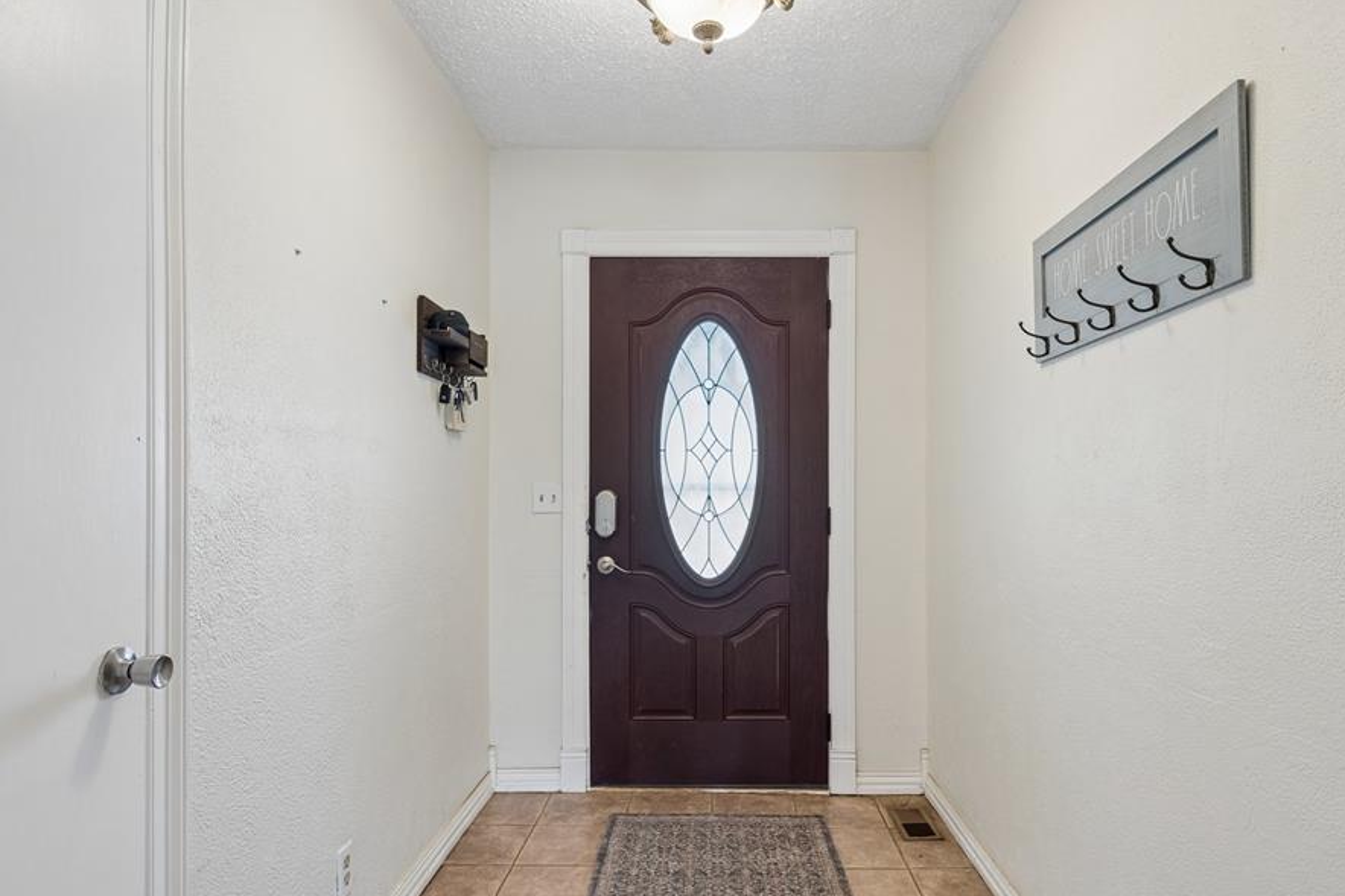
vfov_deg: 57.1
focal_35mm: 22
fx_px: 822
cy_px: 490
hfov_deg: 78.5
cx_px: 717
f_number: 7.1
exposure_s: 1/6
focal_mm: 19
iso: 200
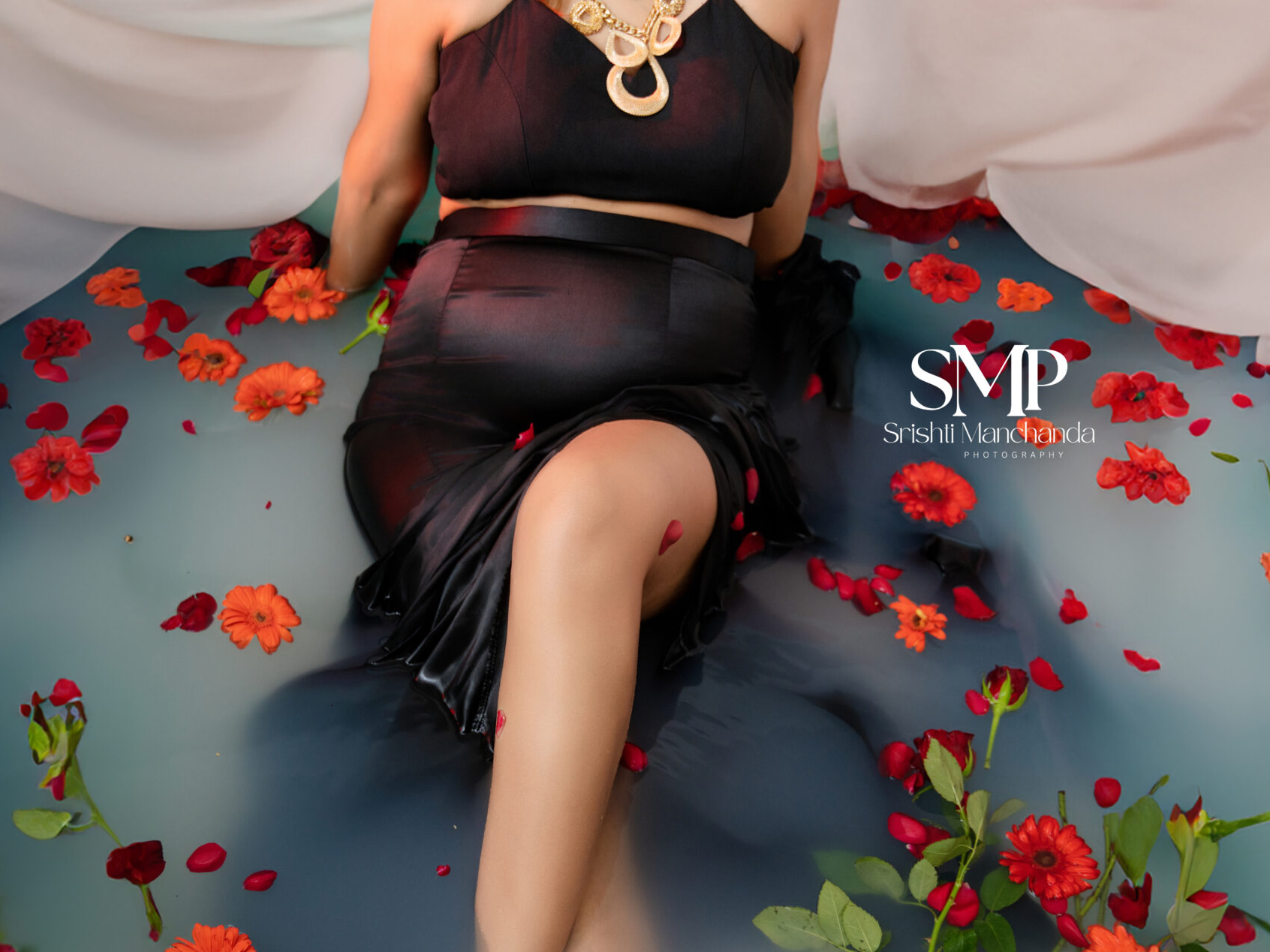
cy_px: 506
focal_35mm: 48
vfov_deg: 30.2
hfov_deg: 39.5
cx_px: 633
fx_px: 1766
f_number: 2.8
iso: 250
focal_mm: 33.1
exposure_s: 1/160
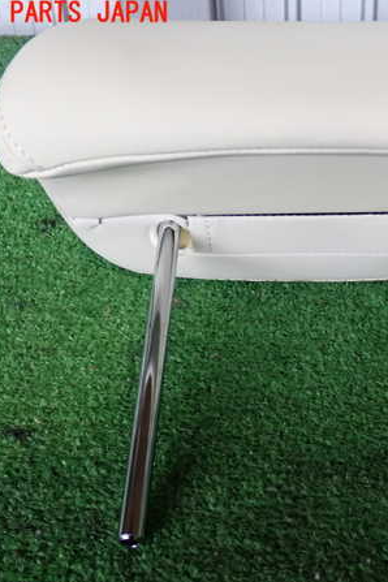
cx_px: 322
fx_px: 857
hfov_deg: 25.0
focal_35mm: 53
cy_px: 290
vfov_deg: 37.5
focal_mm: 6.83
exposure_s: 1/40
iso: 250
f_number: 2.7
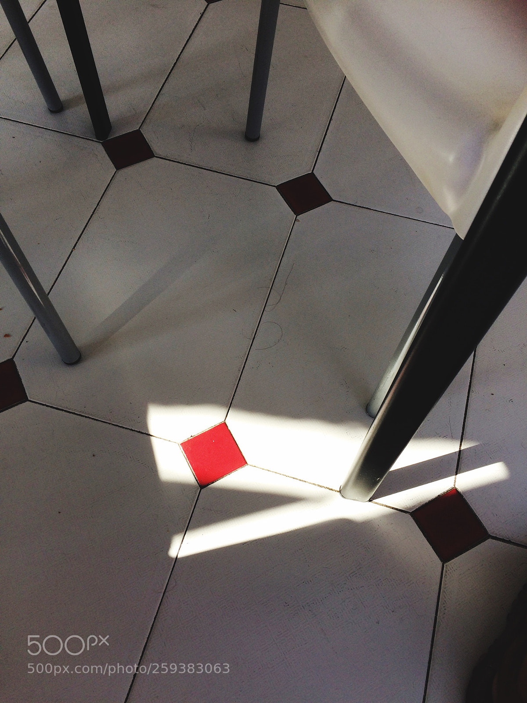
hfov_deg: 48.2
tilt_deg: -63.2
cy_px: 352
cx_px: 264
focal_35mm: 29
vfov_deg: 61.7
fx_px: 589
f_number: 2.2
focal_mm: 4.15
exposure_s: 1/176
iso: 32
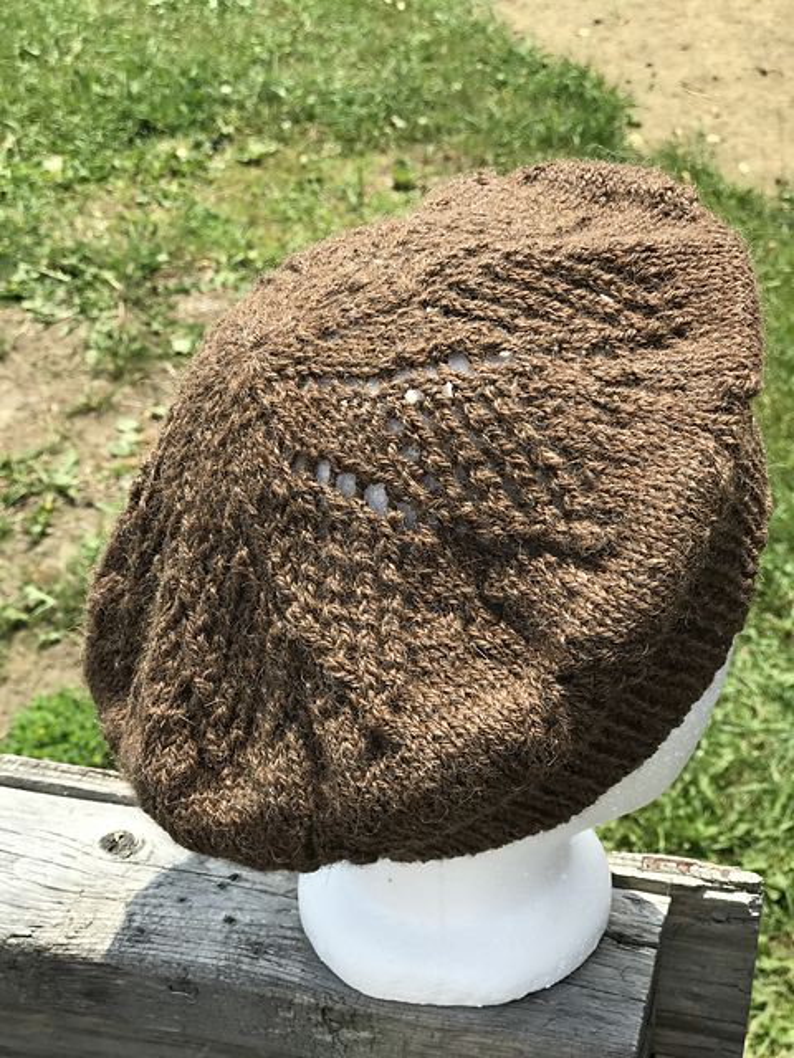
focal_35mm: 57
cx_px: 397
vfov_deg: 33.8
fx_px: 1743
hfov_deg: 25.7
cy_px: 529
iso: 20
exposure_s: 1/679
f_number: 2.8
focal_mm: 6.6
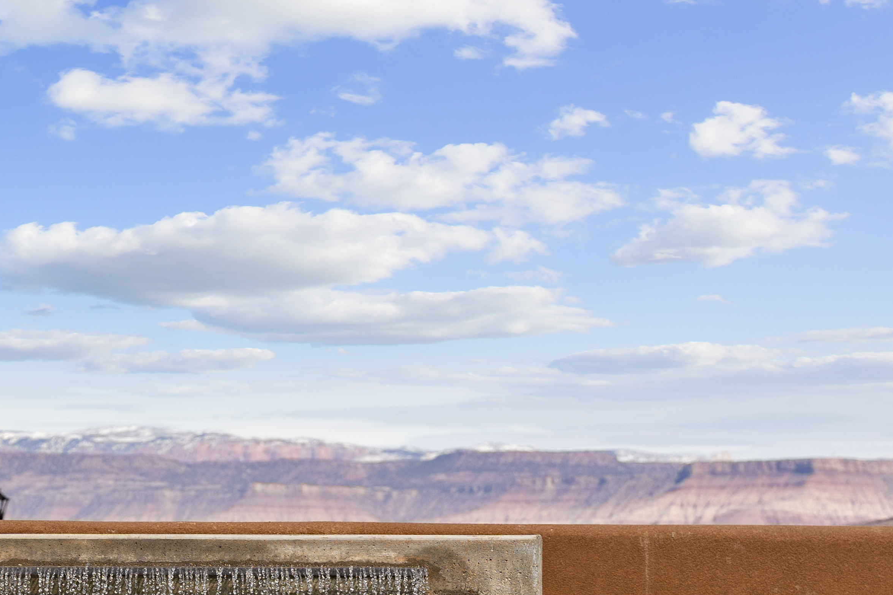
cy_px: 657
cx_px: 36
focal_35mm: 192
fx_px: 4763
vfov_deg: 7.1
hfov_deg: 10.6
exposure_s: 1/640
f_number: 6.3
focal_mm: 75
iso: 100
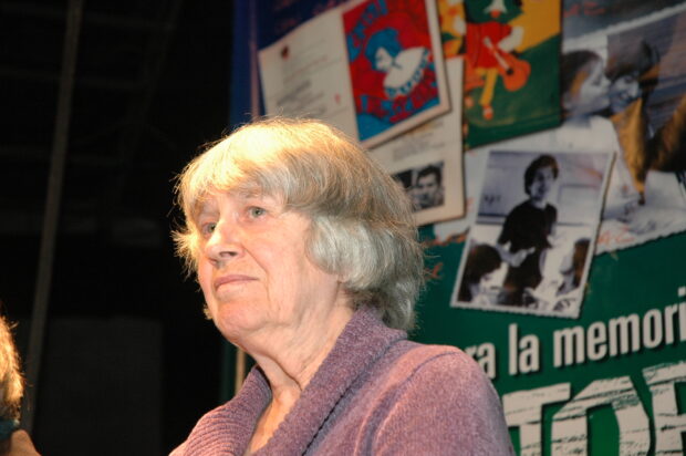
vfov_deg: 13.0
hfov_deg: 19.5
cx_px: 343
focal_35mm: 105
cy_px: 228
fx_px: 1999
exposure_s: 1/30
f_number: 5.6
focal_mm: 70
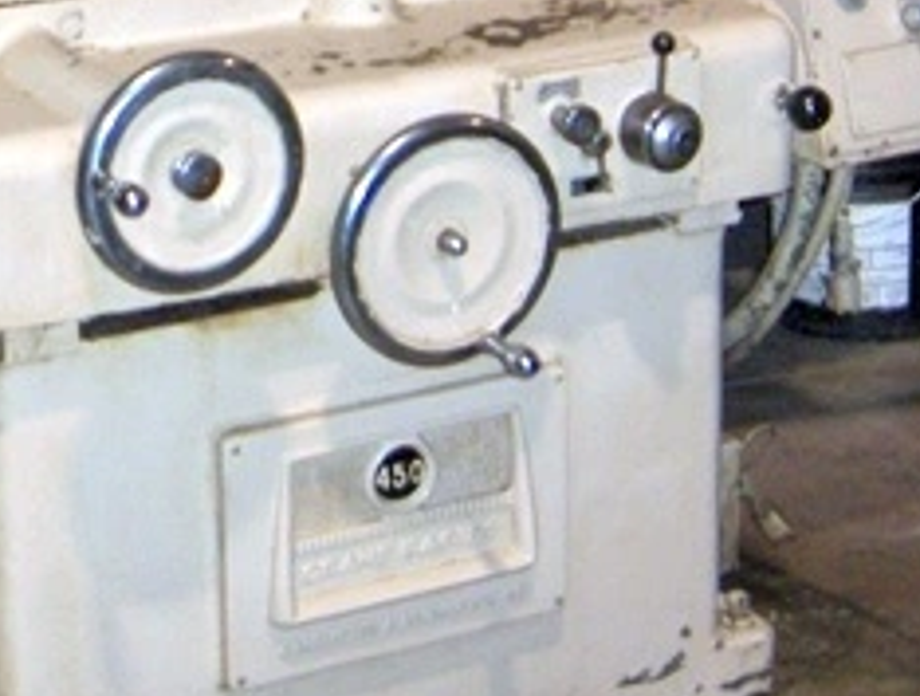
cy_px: -145
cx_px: -100
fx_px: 2826
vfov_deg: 13.6
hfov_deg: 17.8
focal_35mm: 106
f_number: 2.8
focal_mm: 8
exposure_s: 1/60
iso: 100
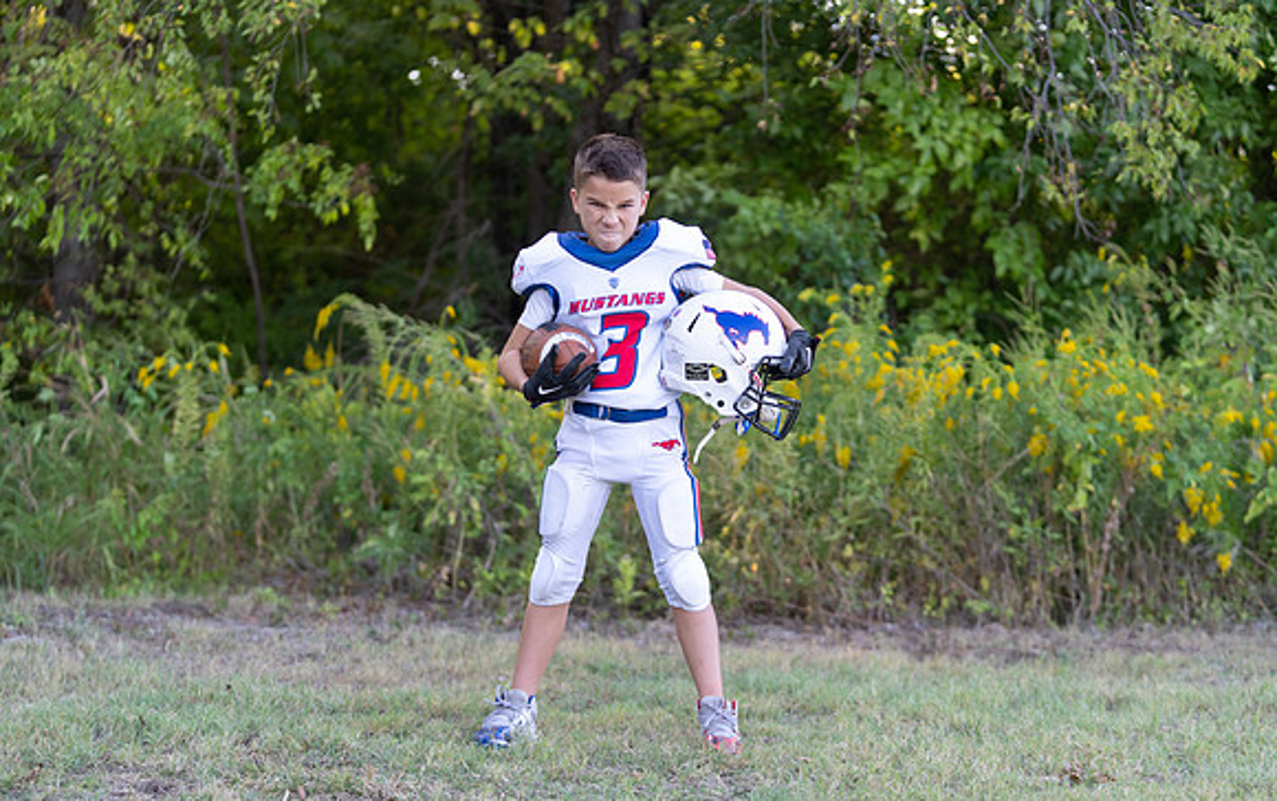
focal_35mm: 76
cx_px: 620
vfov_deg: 17.3
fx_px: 2638
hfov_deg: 27.2
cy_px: 402
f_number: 2.8
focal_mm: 70
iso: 250
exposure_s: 1/320
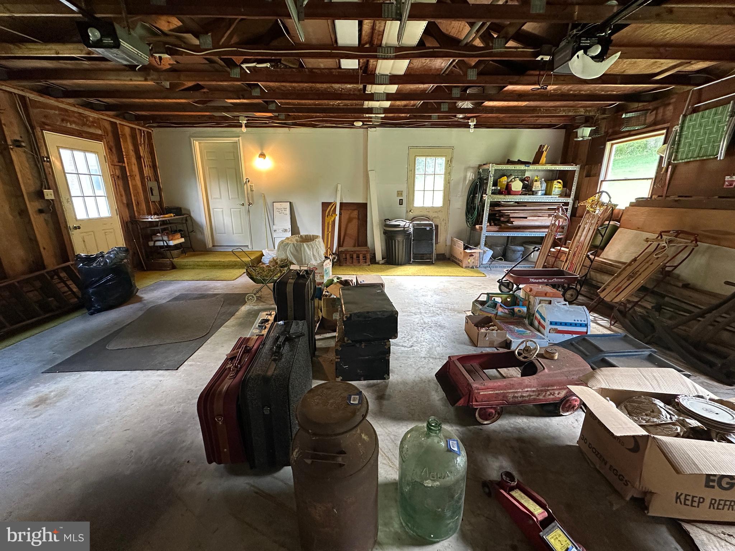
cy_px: 276
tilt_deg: -15.4
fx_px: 297
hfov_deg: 102.1
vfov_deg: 85.7
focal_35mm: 14
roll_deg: +0.1
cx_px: 368
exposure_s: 1/60
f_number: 2.2
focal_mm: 2.22
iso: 500
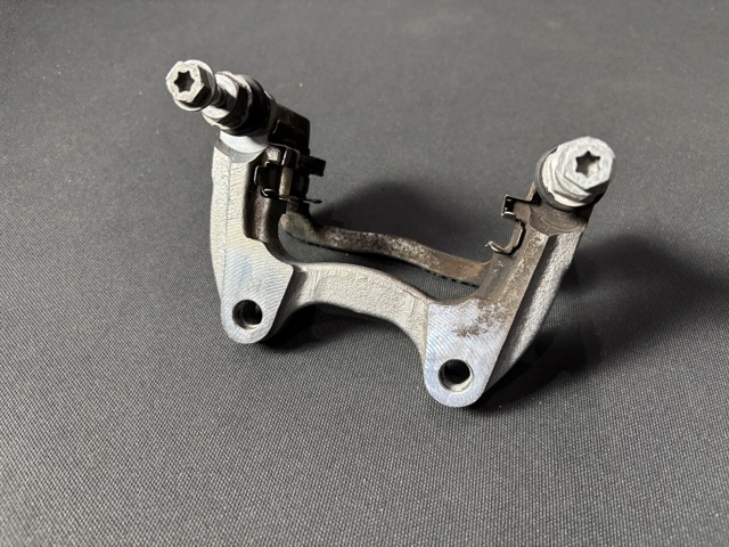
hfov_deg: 67.3
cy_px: 274
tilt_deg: -43.3
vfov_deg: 53.1
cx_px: 364
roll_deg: -2.2
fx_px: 548
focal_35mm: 26
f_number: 1.6
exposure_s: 1/50
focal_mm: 5.96
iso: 400
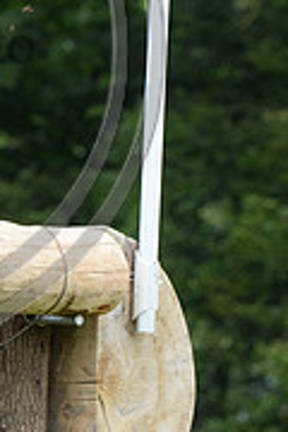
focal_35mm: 933
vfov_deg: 2.2
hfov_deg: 1.5
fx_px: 11195
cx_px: -151
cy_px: 2
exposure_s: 1/1000
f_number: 6.3
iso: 1000
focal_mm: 290
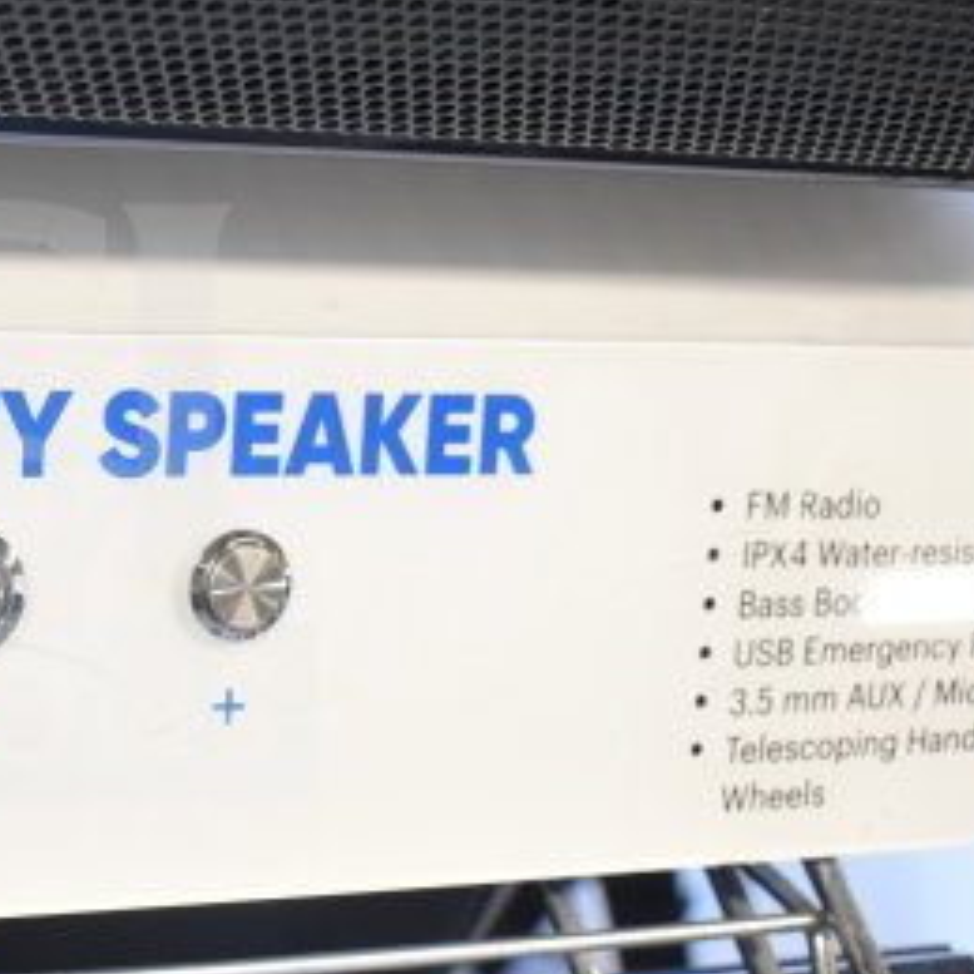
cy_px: 502
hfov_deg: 21.1
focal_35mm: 78
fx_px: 2483
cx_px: -109
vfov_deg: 22.2
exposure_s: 1/40
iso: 1250
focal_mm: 26
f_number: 4
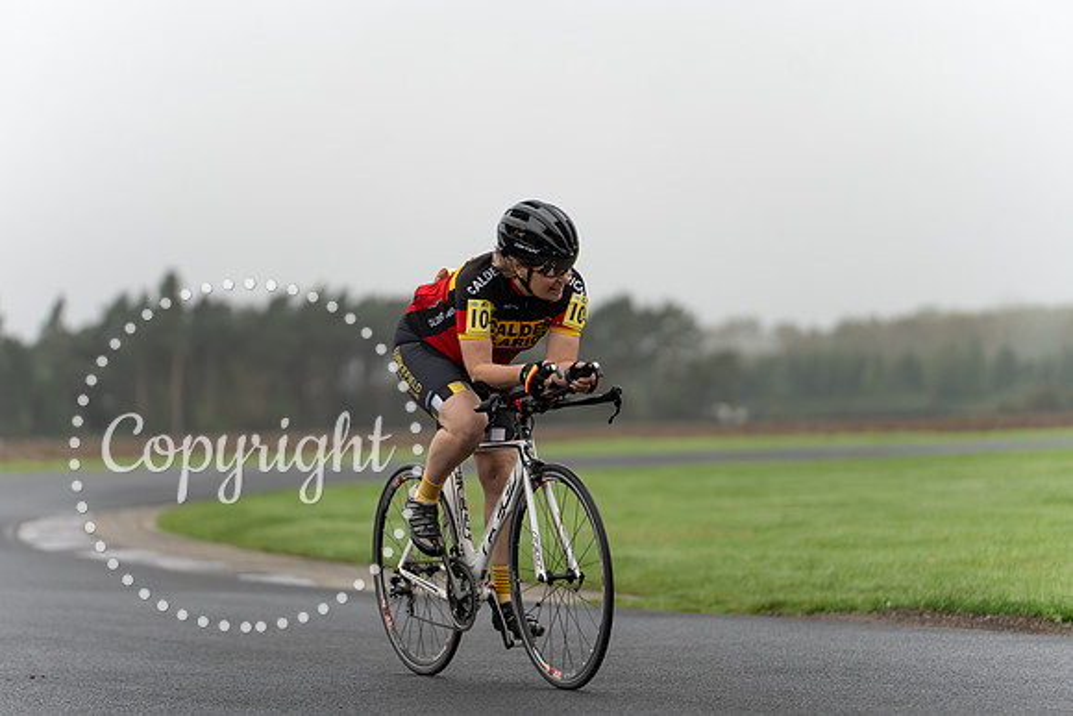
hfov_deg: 13.6
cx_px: 536
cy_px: 358
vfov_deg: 9.1
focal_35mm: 151
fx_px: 4501
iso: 200
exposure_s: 1/1000
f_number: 2.8
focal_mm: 151
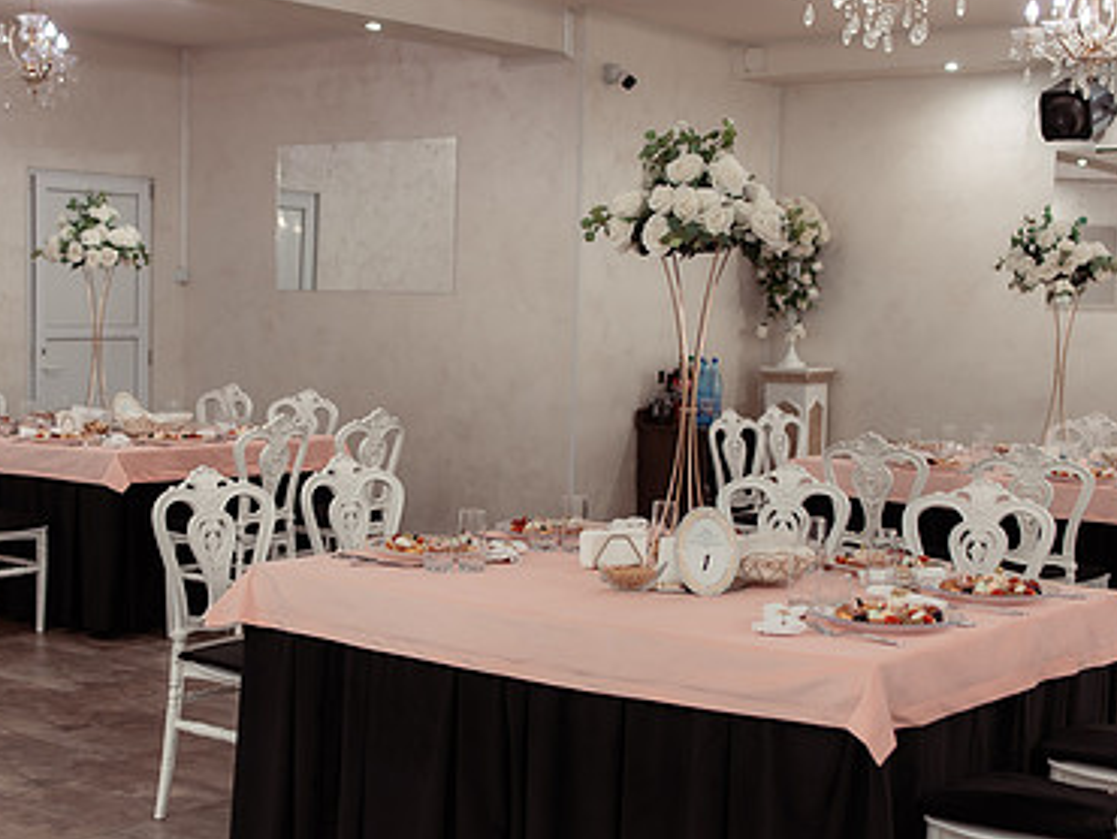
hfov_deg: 34.8
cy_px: 511
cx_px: 455
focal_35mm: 55
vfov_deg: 26.5
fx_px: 1776
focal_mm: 35
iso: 1250
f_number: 2.8
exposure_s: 1/160
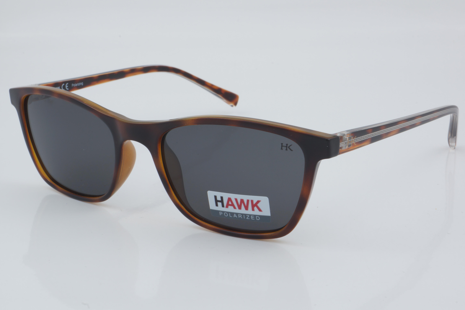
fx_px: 969
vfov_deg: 18.2
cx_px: 232
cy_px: 155
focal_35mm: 75
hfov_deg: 27.0
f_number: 32
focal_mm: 50
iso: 100
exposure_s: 1/4
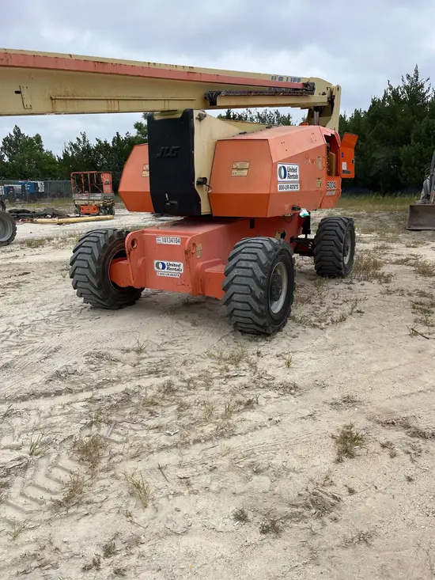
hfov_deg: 53.1
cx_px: 218
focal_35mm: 26
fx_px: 436
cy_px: 290
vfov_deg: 67.3
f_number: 1.6
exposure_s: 1/1957
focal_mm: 5.1
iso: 50
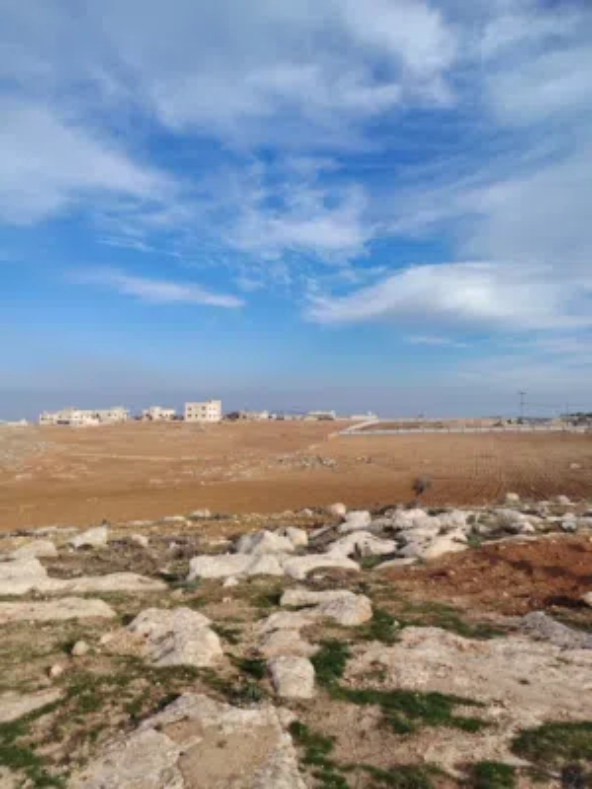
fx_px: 547
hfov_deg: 56.8
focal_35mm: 24
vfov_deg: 71.6
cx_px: 296
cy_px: 394
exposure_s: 1/958
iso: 100
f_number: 1.75
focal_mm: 5.25
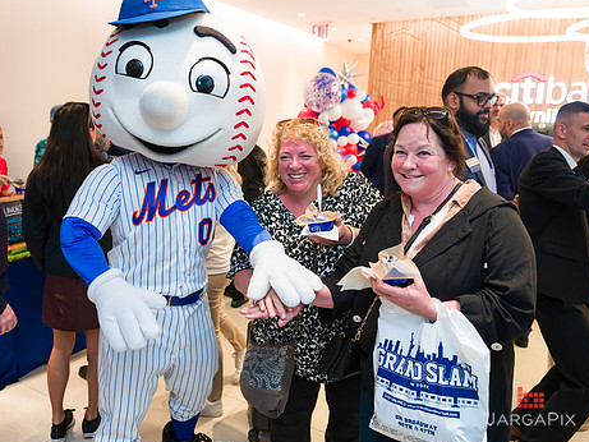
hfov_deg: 61.2
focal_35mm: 29
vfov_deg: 48.2
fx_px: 494
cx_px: 238
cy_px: 207
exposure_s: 1/200
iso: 400
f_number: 4
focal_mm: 24
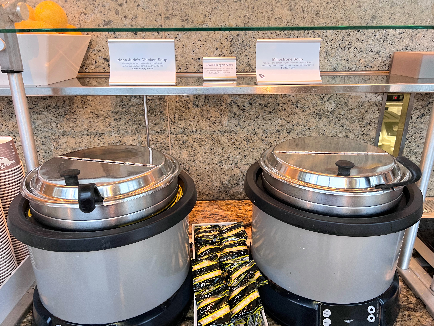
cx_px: 217
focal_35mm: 26
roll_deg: -0.1
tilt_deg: -19.5
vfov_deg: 53.1
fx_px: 326
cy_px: 163
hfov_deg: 67.3
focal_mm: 5.7
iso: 160
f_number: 1.5
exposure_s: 1/60
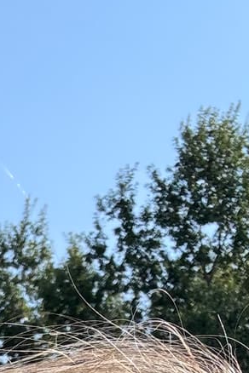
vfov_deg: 15.9
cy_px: 620
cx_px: -160
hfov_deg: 11.4
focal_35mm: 114
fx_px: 1183
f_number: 1.9
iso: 25
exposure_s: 1/496
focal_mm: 2.69
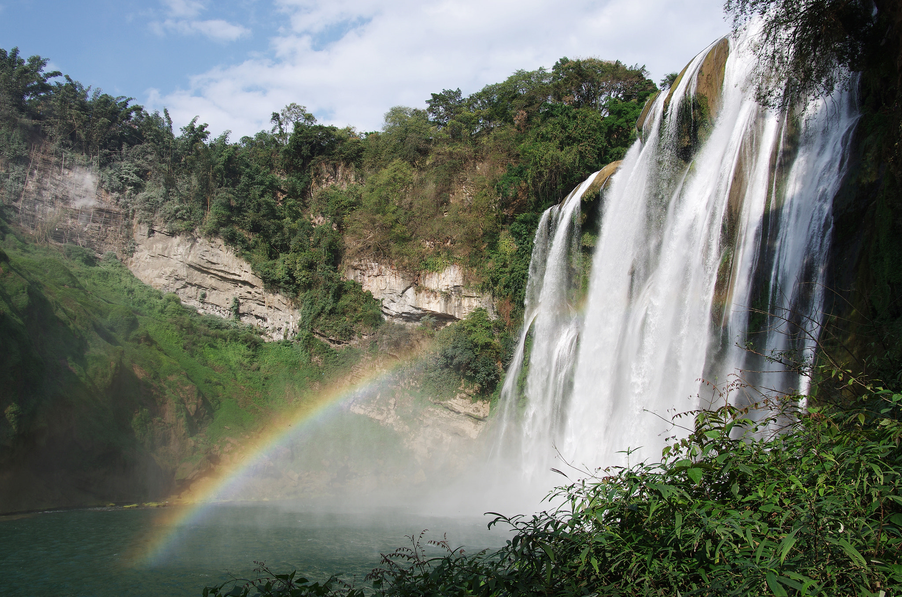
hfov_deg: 60.4
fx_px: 775
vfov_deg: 42.1
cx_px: 451
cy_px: 298
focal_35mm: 31
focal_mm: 21
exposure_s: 1/250
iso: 100
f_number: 7.1
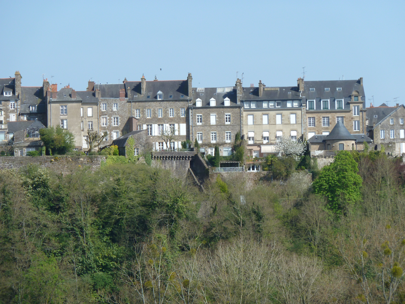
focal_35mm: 182
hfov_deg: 10.9
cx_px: 202
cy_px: 152
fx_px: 2129
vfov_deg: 8.2
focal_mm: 29.9
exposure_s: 1/400
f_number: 4.5
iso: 80
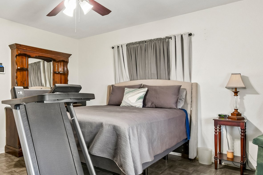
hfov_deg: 66.2
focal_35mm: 26
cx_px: 75
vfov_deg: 49.5
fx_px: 190
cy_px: 79
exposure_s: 1/6
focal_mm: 10
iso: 400
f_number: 8
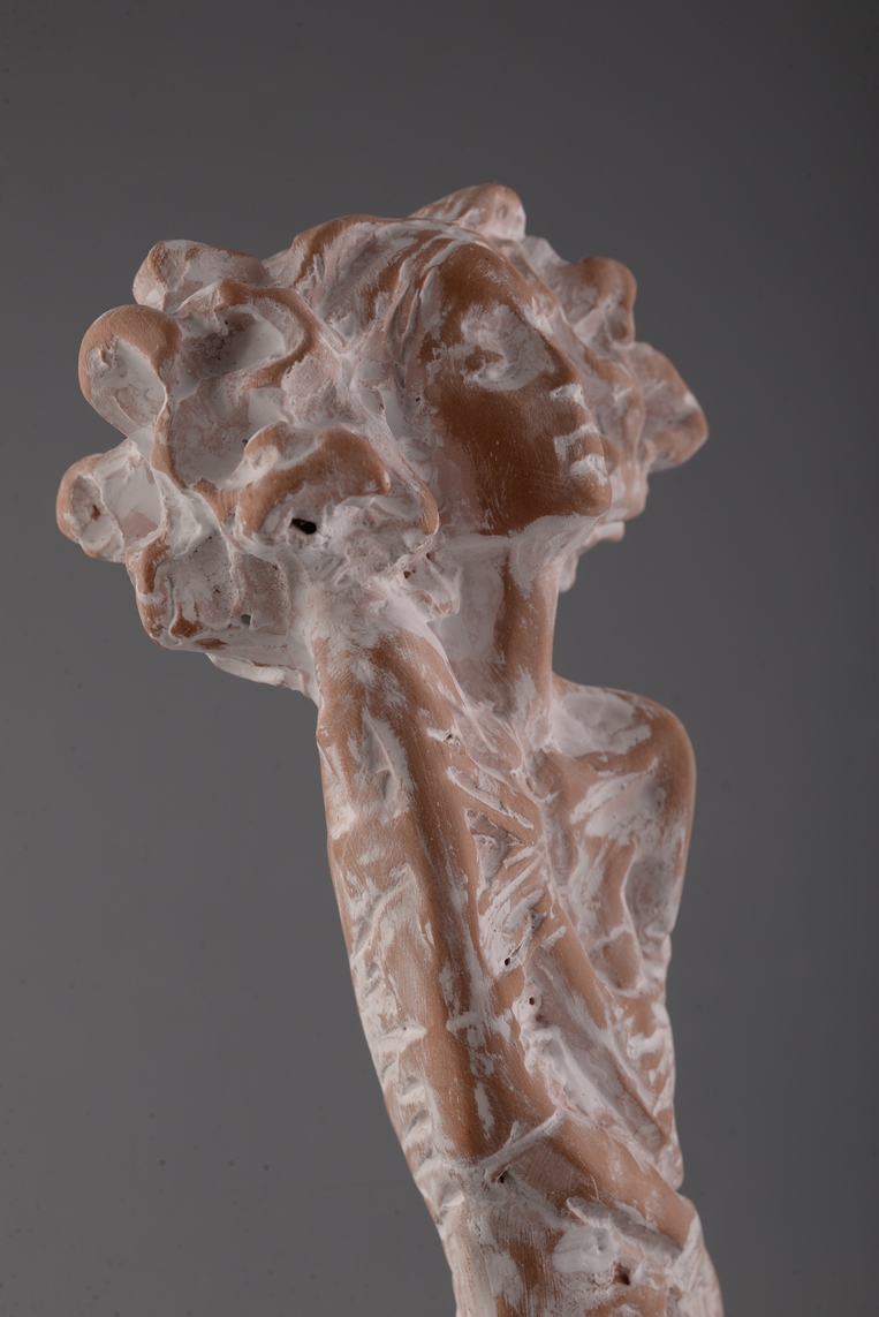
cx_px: 440
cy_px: 658
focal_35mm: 50
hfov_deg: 27.0
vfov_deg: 39.6
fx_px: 1829
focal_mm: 50
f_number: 11
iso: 100
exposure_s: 1/160
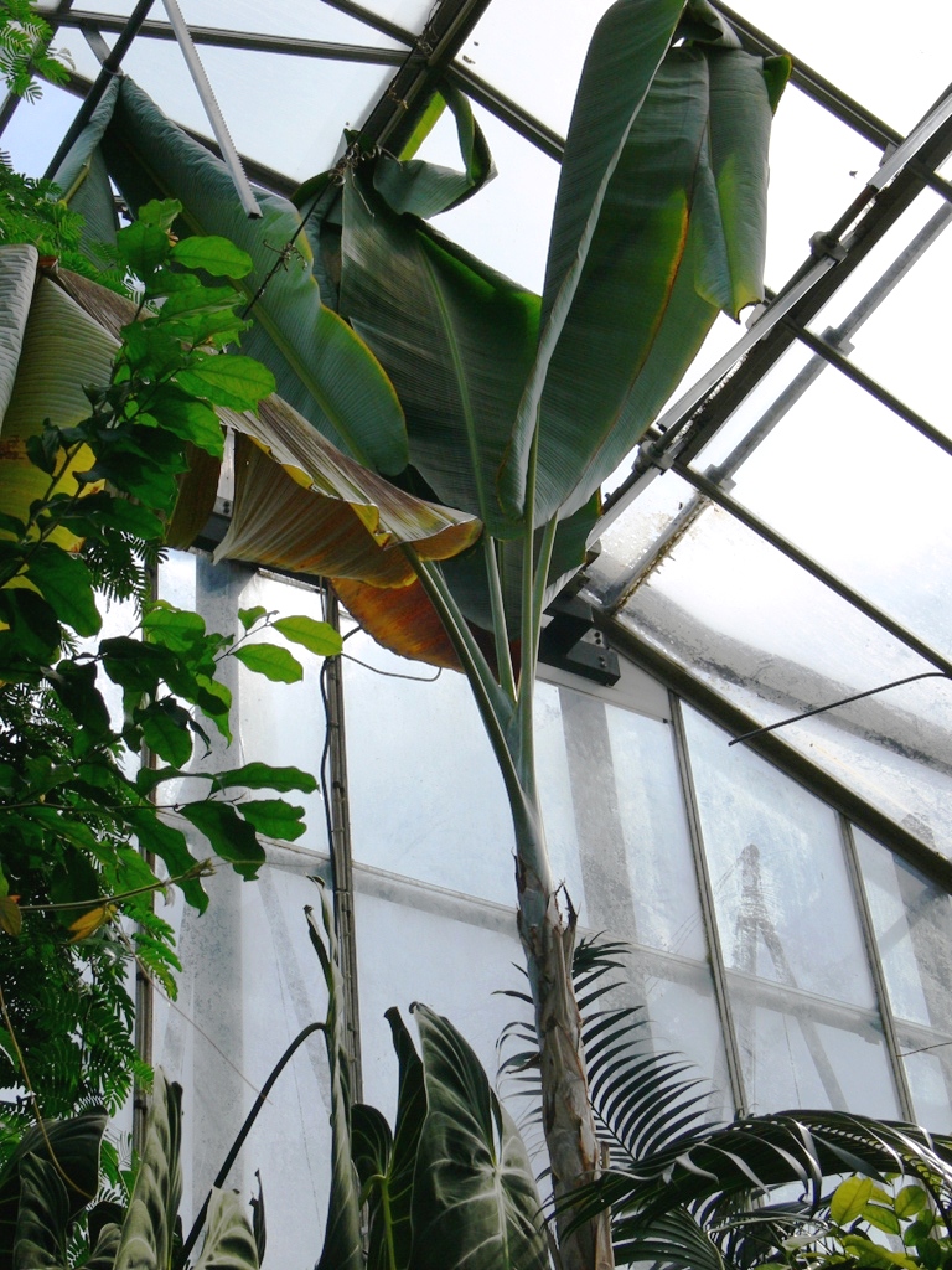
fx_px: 2493
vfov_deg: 28.6
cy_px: 635
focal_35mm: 68
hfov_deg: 21.6
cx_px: 476
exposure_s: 1/400
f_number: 5.6
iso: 80
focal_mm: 14.4
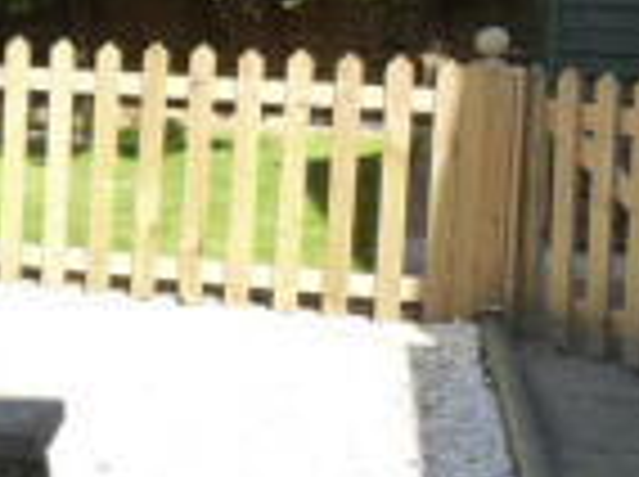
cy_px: 106
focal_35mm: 103
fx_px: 1898
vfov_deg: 14.3
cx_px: -610
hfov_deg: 15.5
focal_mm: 4.5
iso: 125
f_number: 3.3
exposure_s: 1/250
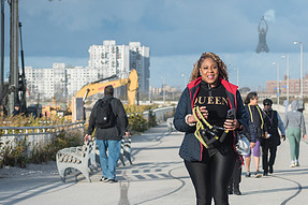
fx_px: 1599
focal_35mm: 187
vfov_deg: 7.3
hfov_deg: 11.0
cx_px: 262
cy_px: 138
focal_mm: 92
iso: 100
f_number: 5.6
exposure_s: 1/400
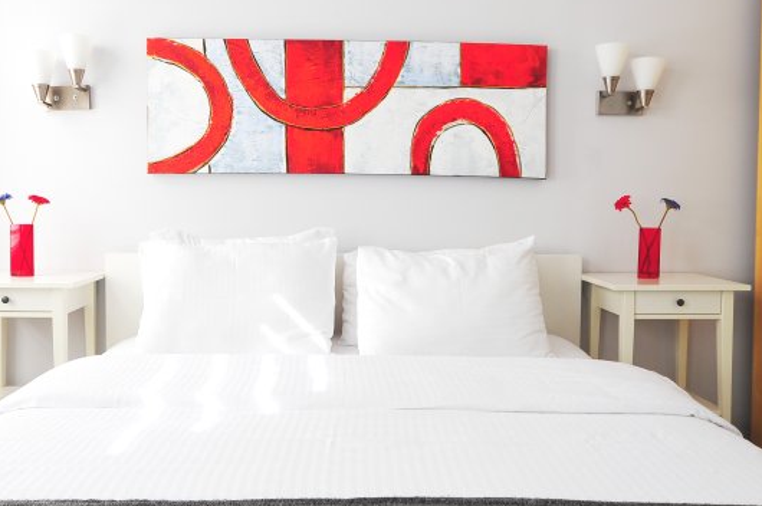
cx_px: 354
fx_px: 613
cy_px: 217
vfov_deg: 44.7
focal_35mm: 29
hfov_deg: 63.6
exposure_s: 1/25
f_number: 7.1
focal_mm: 10
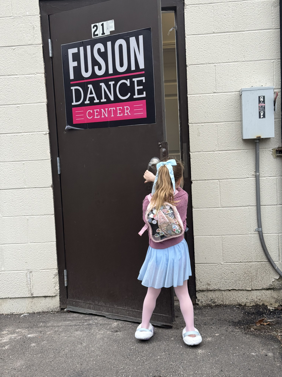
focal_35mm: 48
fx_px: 521
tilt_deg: -4.0
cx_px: 141
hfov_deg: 30.3
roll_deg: +0.0
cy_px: 188
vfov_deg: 39.7
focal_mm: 6.76
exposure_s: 1/263
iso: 64
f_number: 1.78
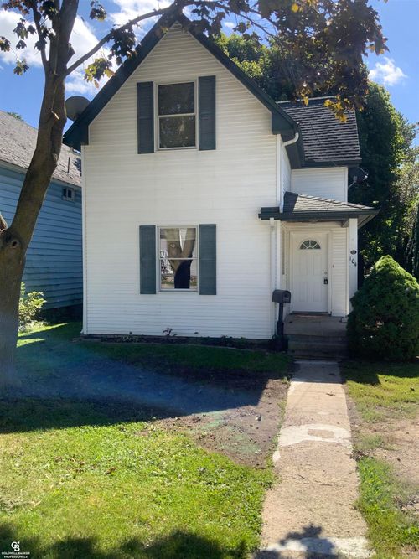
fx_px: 468
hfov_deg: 48.2
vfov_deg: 61.7
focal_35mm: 29
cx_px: 210
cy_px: 280
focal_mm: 3
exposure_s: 1/829
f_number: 1.8
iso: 16
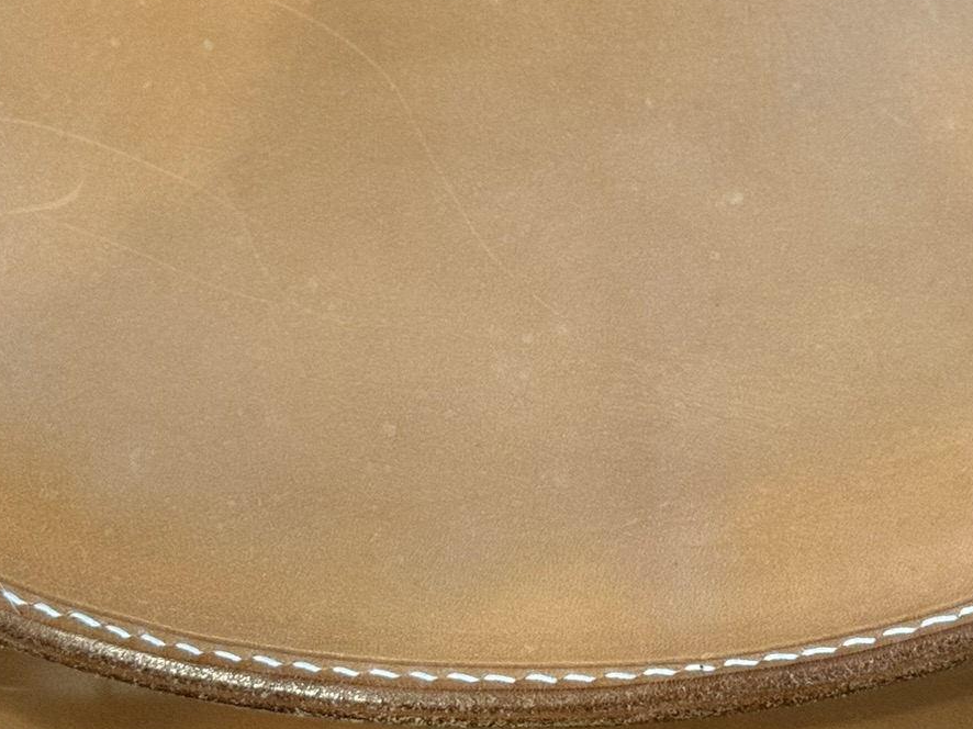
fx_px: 3119
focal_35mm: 111
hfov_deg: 17.7
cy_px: 212
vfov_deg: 13.3
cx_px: 585
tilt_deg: -76.3
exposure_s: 1/33
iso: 250
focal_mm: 6.76
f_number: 1.78
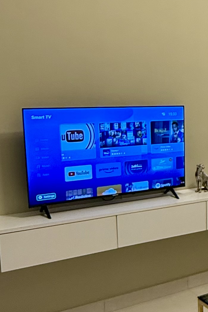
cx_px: 302
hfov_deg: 20.9
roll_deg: -1.2
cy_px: 162
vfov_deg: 35.6
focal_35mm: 56
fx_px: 485
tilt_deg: -8.6
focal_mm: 2.22
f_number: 2.2
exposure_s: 1/50
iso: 250
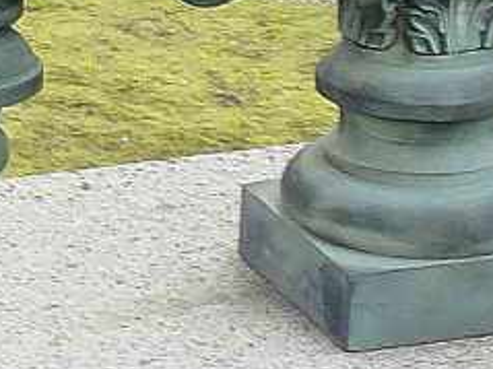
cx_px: -679
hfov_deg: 8.8
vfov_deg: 7.0
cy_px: -369
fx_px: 2918
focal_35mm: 205
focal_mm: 5
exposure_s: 1/320
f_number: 4
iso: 100
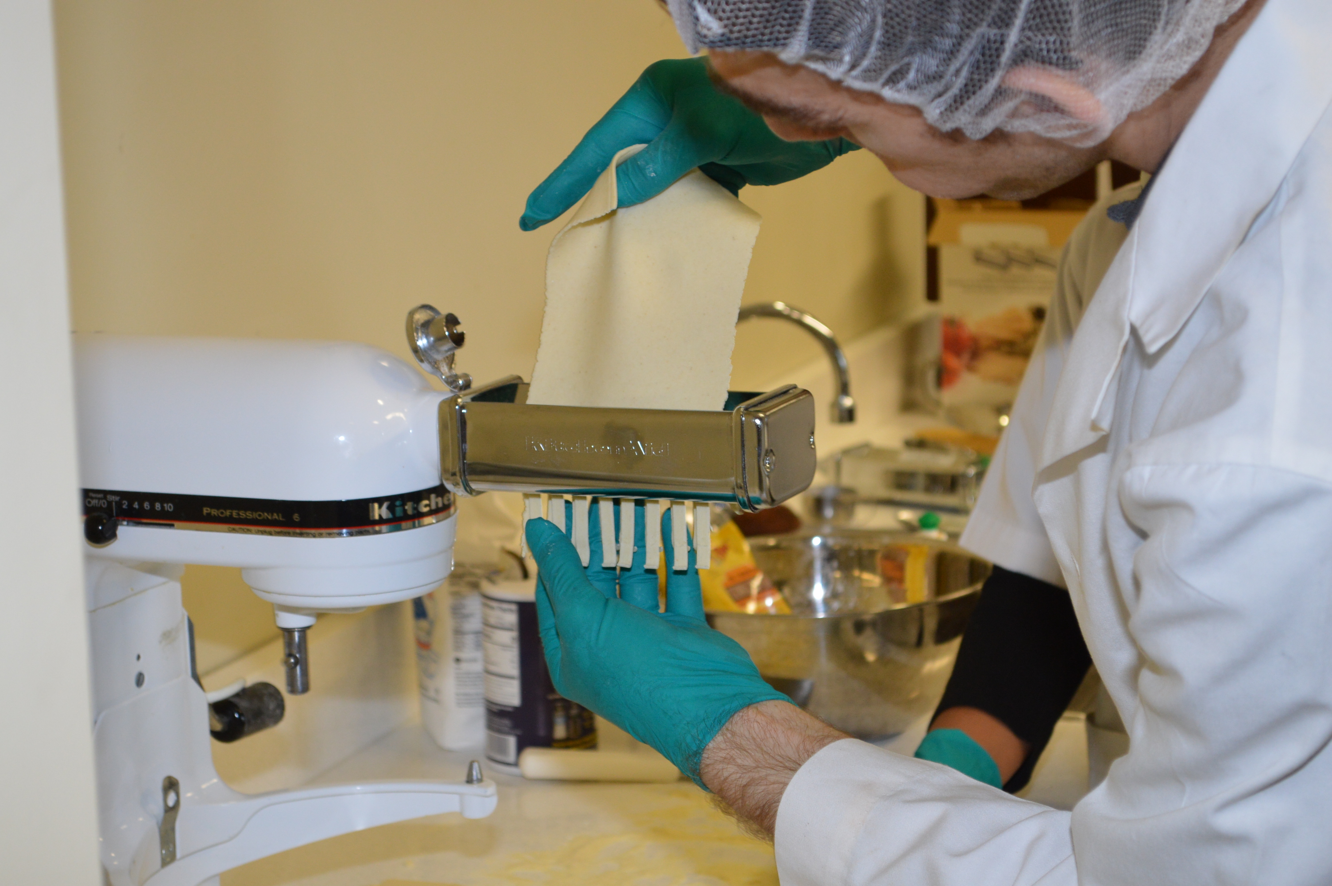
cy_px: 443
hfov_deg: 24.6
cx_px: 666
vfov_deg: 16.5
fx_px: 3050
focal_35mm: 82
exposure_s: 1/60
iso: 720
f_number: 5.6
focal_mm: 55
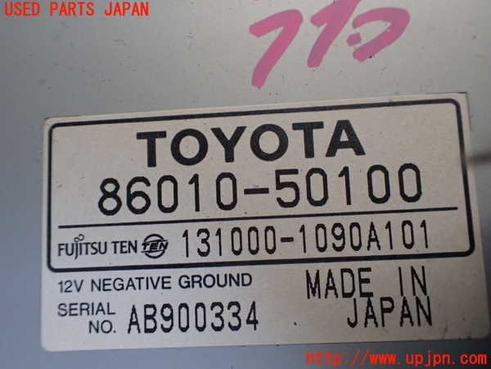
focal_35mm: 30
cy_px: 184
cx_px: 246
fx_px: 426
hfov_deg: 60.0
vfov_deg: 46.8
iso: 400
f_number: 2.3
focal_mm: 5.4
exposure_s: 1/125
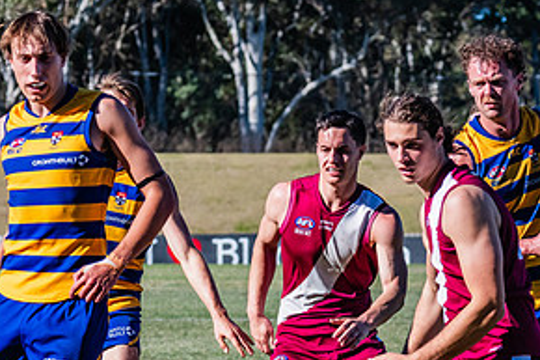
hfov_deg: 5.5
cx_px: 305
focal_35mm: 378
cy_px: 224
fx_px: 5667
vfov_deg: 3.6
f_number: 9
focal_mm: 170
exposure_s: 1/1600
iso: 800
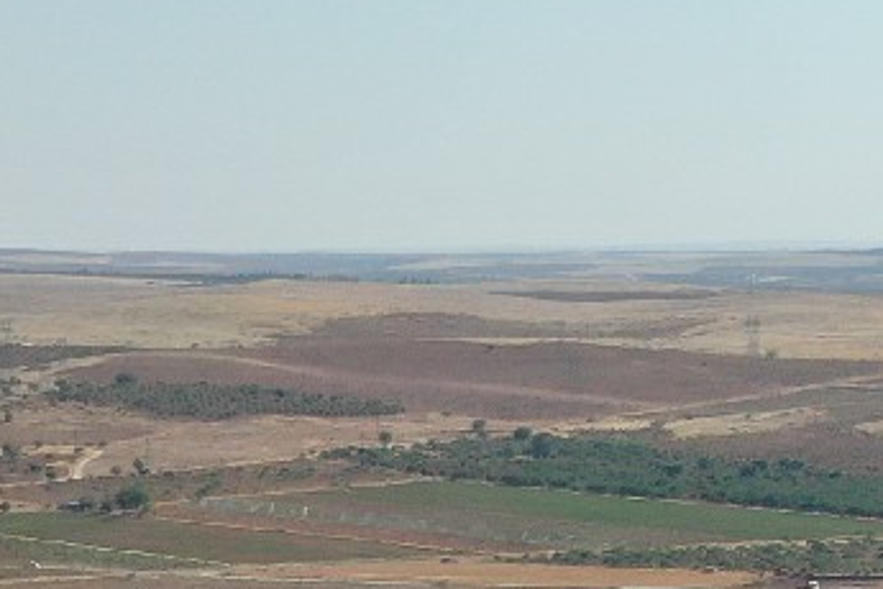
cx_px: 1464
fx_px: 4783
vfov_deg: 7.0
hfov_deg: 10.1
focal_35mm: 195
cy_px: 540
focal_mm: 10.26
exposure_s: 1/500
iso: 100
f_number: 6.3
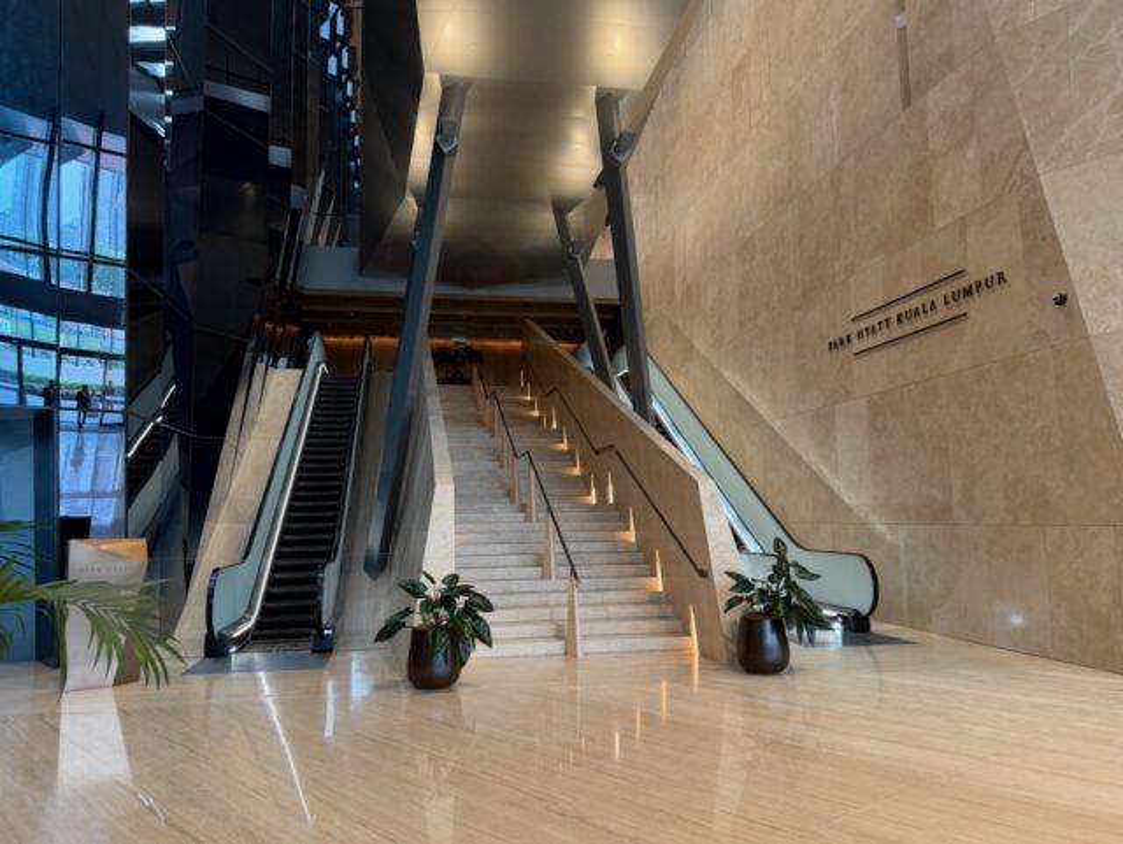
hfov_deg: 71.6
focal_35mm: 24
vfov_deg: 56.9
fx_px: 779
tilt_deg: +6.4
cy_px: 422
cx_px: 562
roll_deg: +2.4
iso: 200
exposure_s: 1/50
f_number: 1.78
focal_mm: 6.76
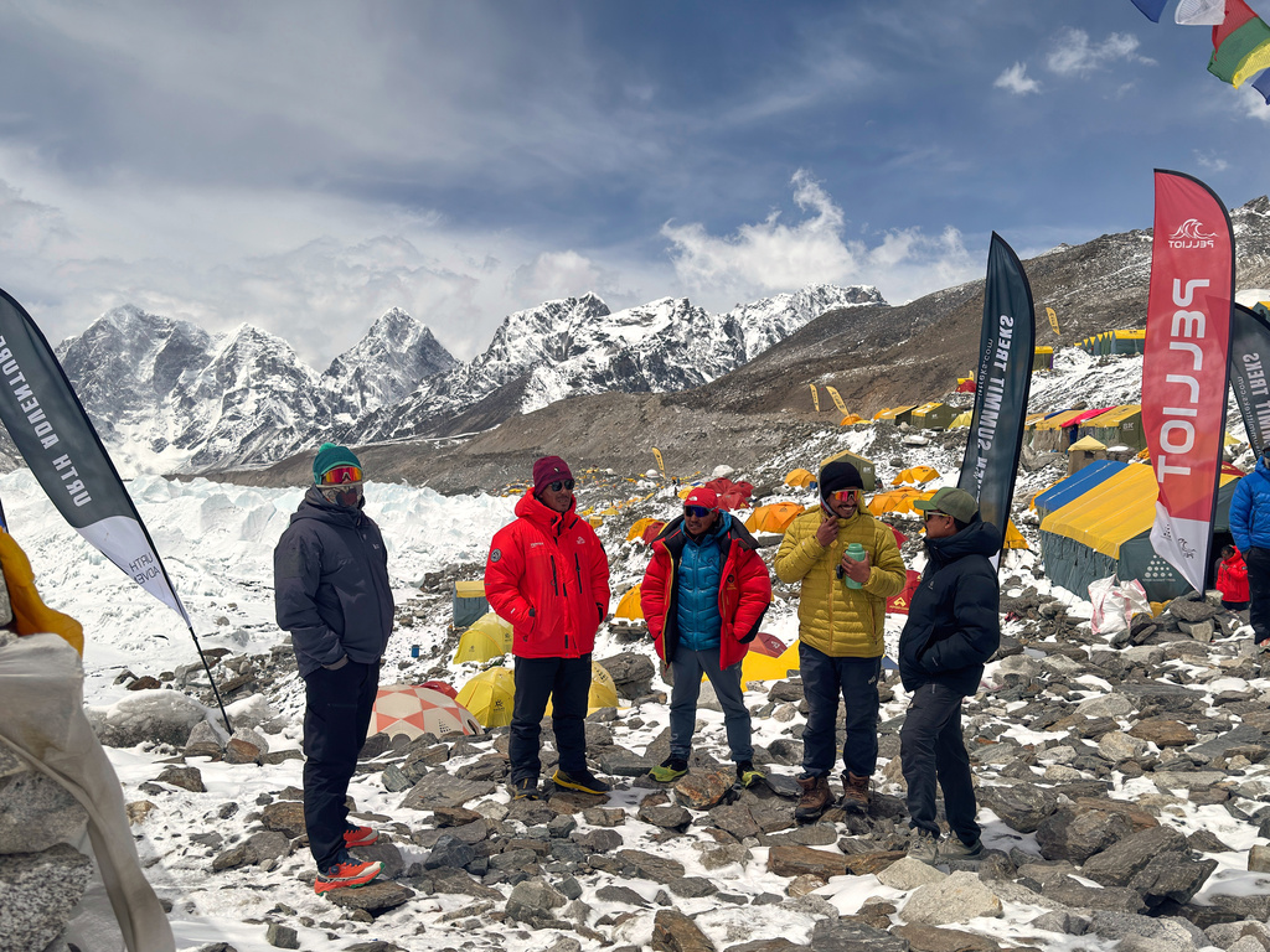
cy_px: 476
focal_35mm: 35
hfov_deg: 52.6
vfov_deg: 40.7
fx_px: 1284
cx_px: 635
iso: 64
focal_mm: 6.8
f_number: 1.8
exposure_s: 1/22222
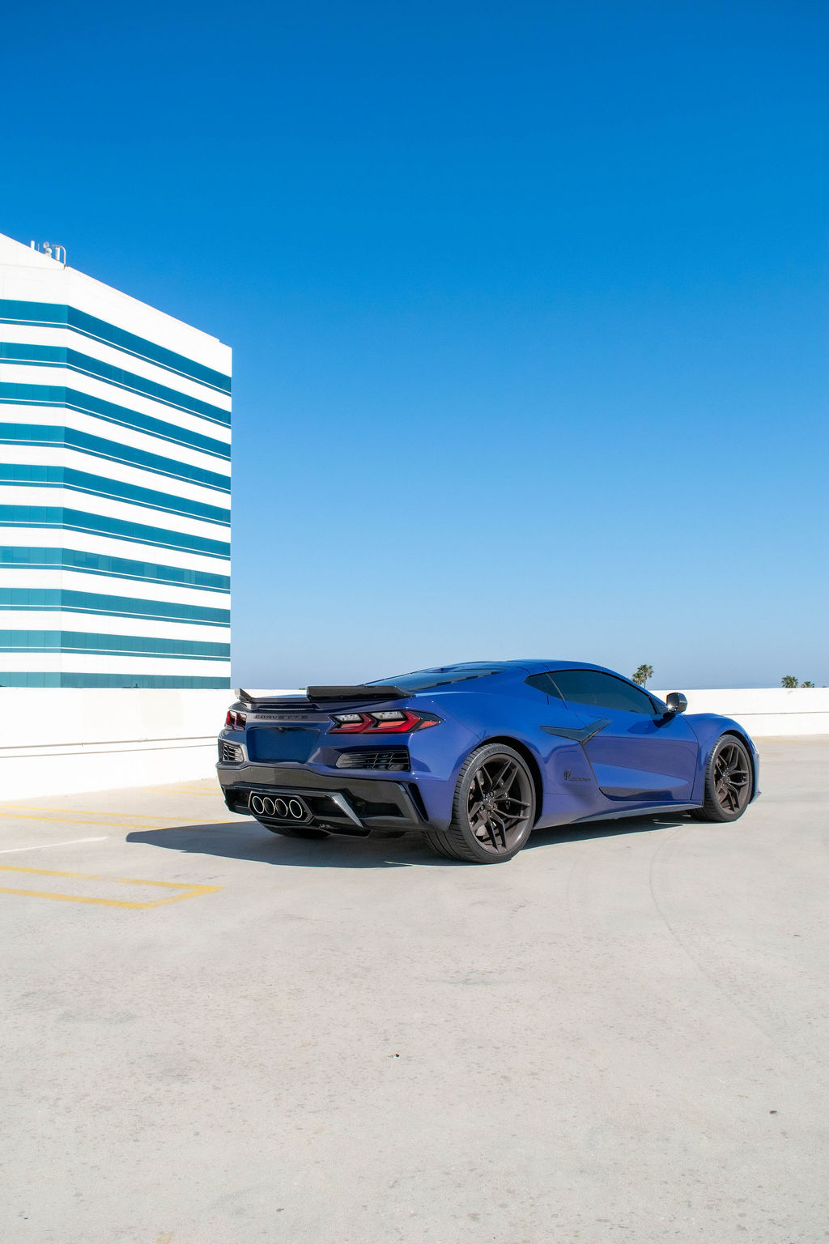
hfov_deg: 43.6
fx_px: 1036
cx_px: 414
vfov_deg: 61.9
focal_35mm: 30
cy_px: 622
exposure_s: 1/2000
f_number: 8
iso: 400
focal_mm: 20
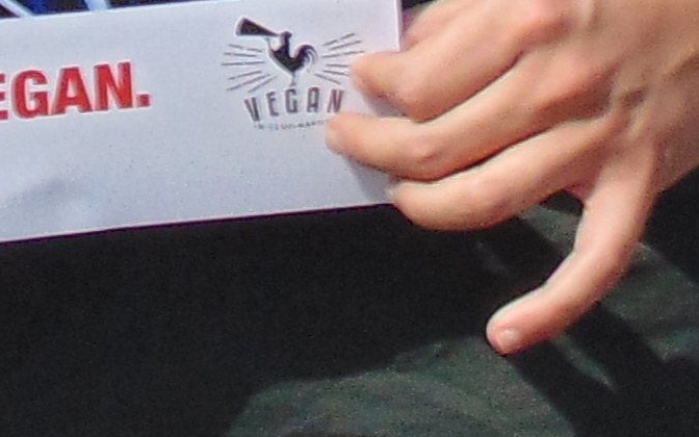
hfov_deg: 6.5
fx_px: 6039
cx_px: -442
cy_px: -1053
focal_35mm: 317
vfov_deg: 4.0
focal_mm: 6.9
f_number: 8.5
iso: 80
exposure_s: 1/250
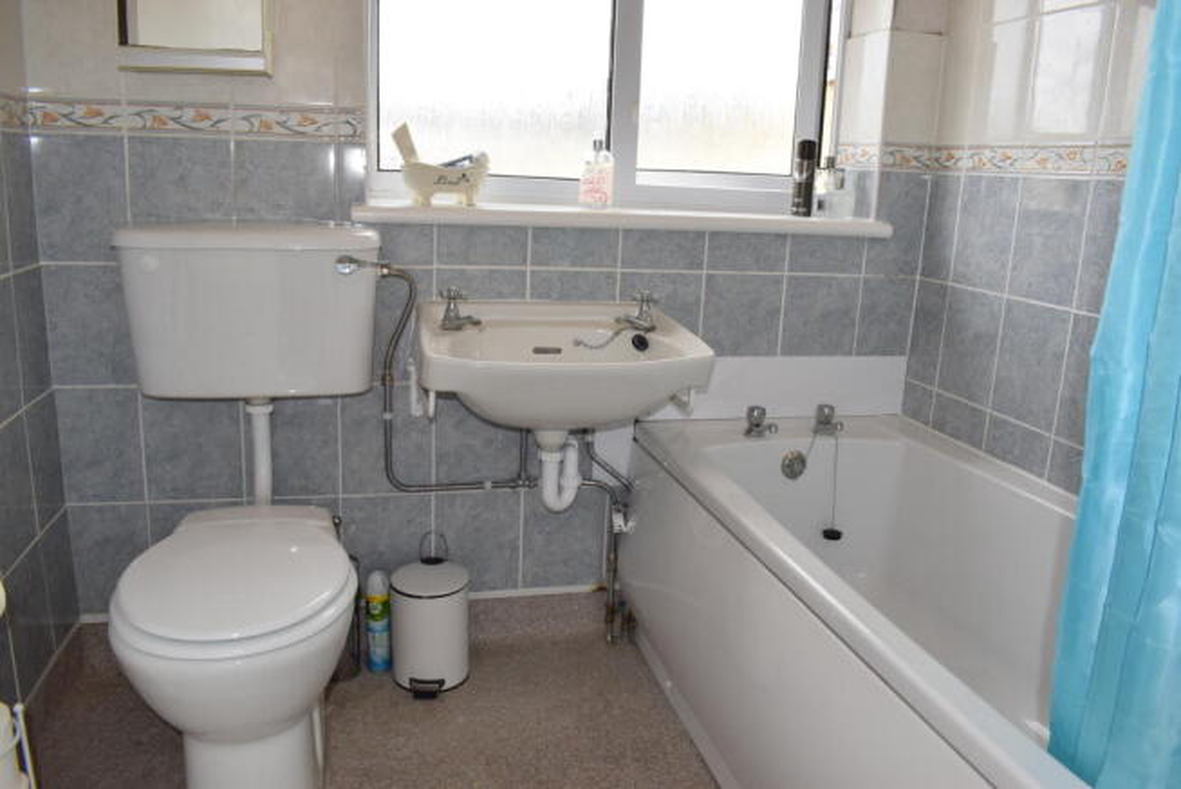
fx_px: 886
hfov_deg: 67.3
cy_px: 394
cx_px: 590
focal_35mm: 27
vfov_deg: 48.0
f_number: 8
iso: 800
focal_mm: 18
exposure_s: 1/200
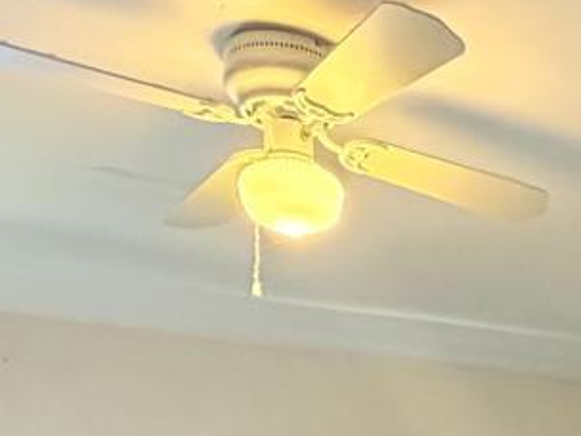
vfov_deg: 19.0
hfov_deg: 24.5
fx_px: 1158
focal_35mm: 69
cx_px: 761
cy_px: 636
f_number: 2.2
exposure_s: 1/60
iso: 400
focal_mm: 2.22
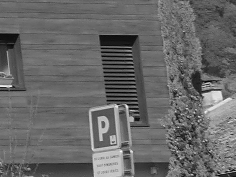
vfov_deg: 5.5
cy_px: -67
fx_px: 1834
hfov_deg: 6.4
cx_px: -588
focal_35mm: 269
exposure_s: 1/2000
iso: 100
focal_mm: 6.4
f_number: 3.2
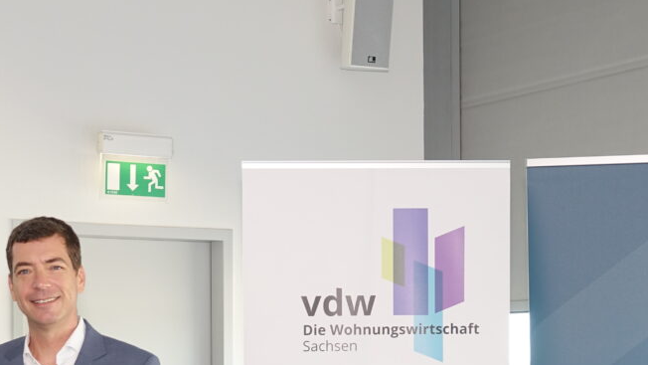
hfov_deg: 24.4
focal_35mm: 87
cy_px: 371
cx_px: 240
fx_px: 1495
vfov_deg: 13.7
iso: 200
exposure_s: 1/60
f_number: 3.2
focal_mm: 15.17
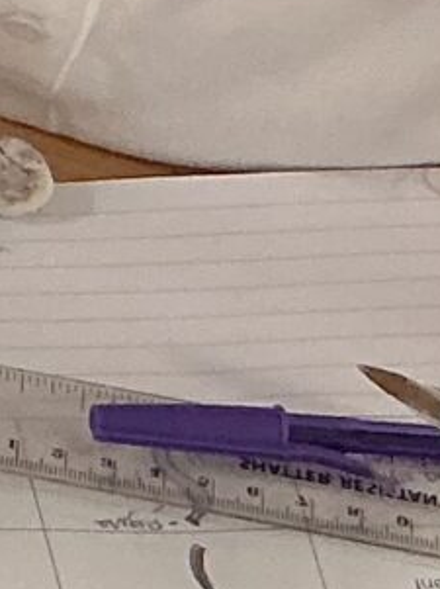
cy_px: -155
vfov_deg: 7.9
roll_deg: +1.9
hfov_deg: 5.3
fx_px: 4195
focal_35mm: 247
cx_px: -1349
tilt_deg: -43.5
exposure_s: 1/60
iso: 80
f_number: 1.8
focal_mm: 3
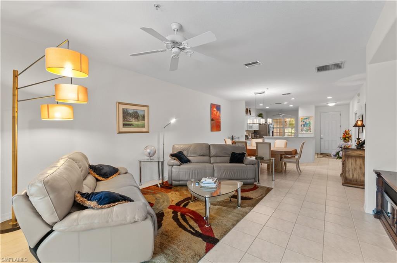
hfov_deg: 100.5
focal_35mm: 15
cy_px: 132
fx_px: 165
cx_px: 198
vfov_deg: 77.1
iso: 200
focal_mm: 10
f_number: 11
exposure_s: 1
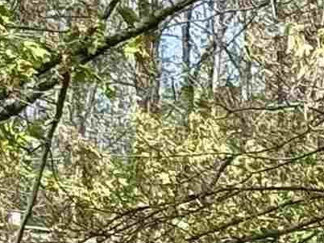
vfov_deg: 3.9
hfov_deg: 5.2
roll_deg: -0.5
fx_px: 3433
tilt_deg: -1.3
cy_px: 811
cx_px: 781
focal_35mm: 367
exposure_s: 1/1575
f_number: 1.78
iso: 80
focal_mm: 6.76
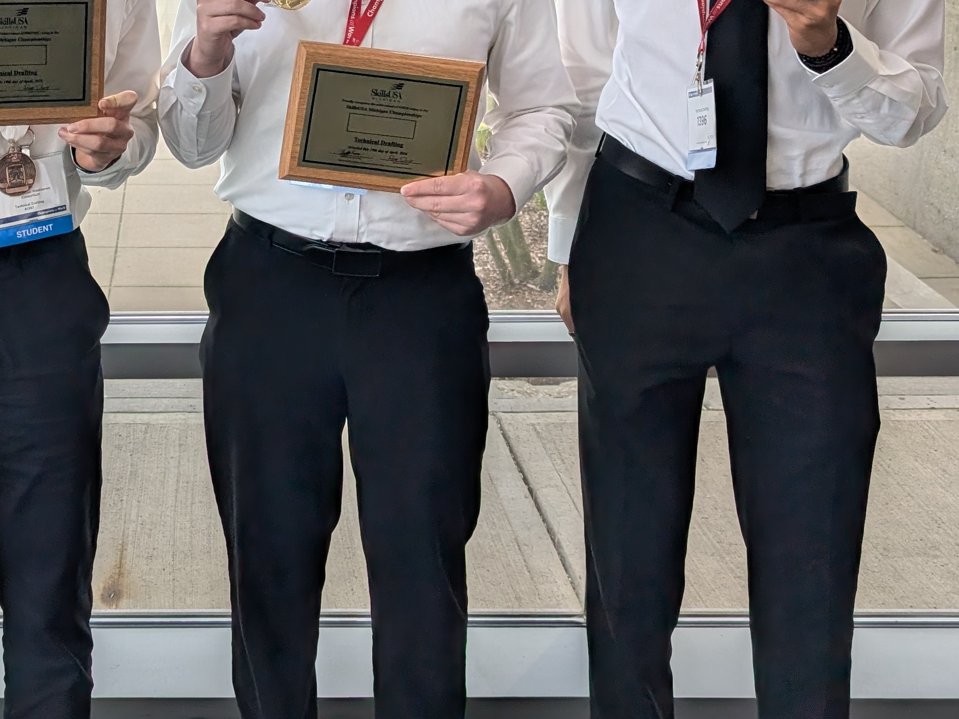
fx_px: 1440
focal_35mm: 52
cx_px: 158
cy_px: 45
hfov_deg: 35.3
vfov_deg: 26.9
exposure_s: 1/157
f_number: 1.68
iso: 21
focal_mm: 6.9
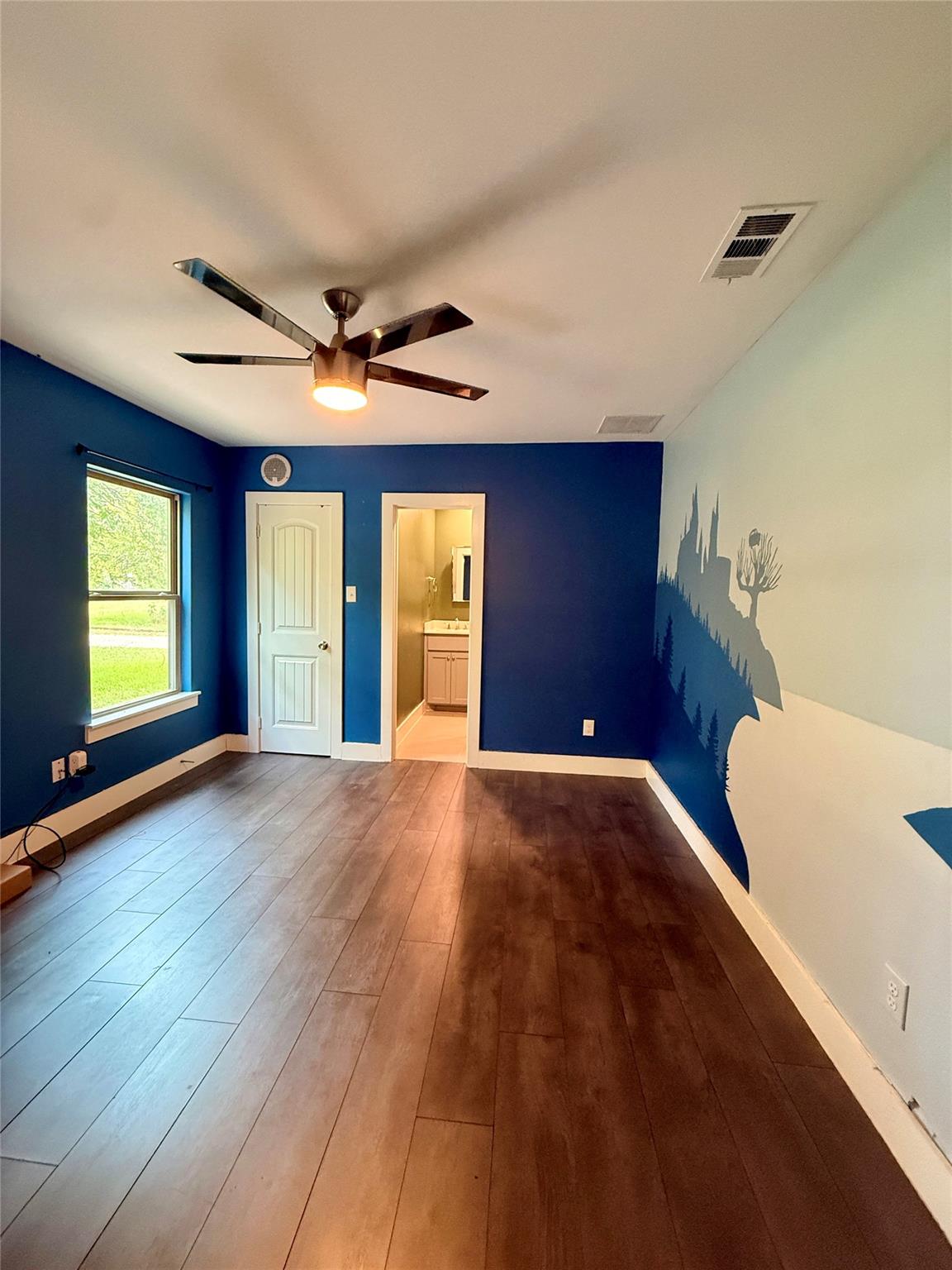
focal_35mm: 14
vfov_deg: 102.1
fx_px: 513
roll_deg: -1.0
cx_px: 476
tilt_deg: -3.7
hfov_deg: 85.7
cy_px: 635
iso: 500
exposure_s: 1/60
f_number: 2.2
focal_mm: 2.22
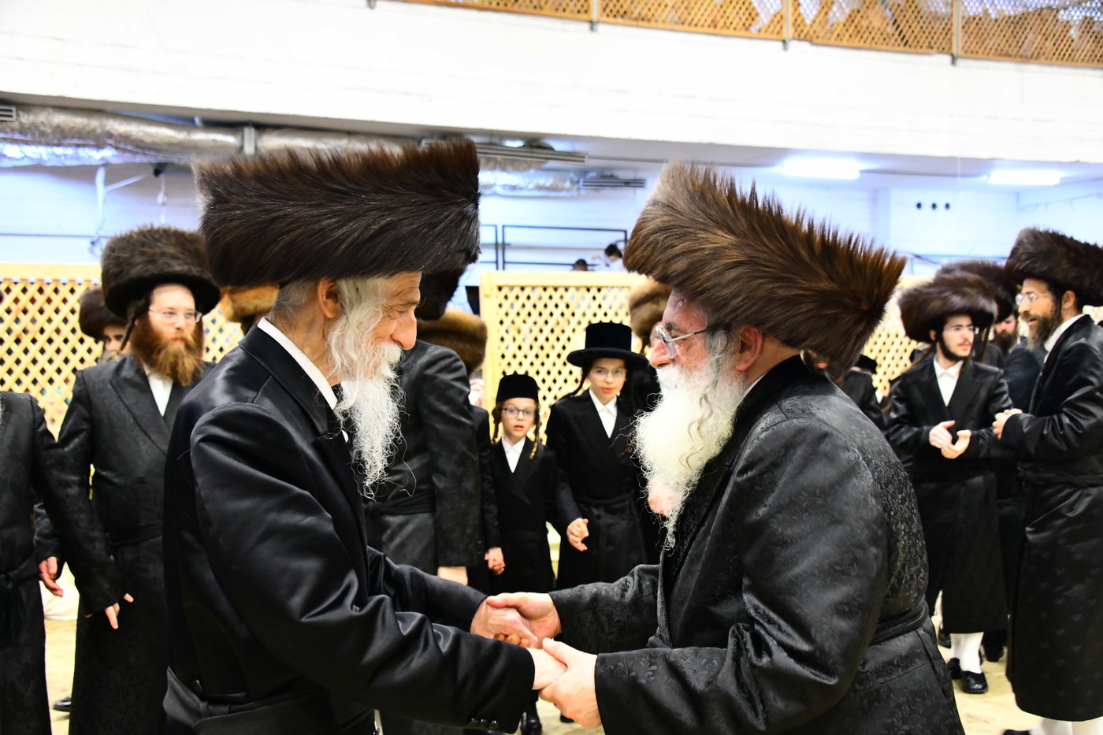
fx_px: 1287
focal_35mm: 42
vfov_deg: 31.9
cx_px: 552
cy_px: 368
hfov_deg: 46.4
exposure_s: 1/125
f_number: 5.6
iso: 4000
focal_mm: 42
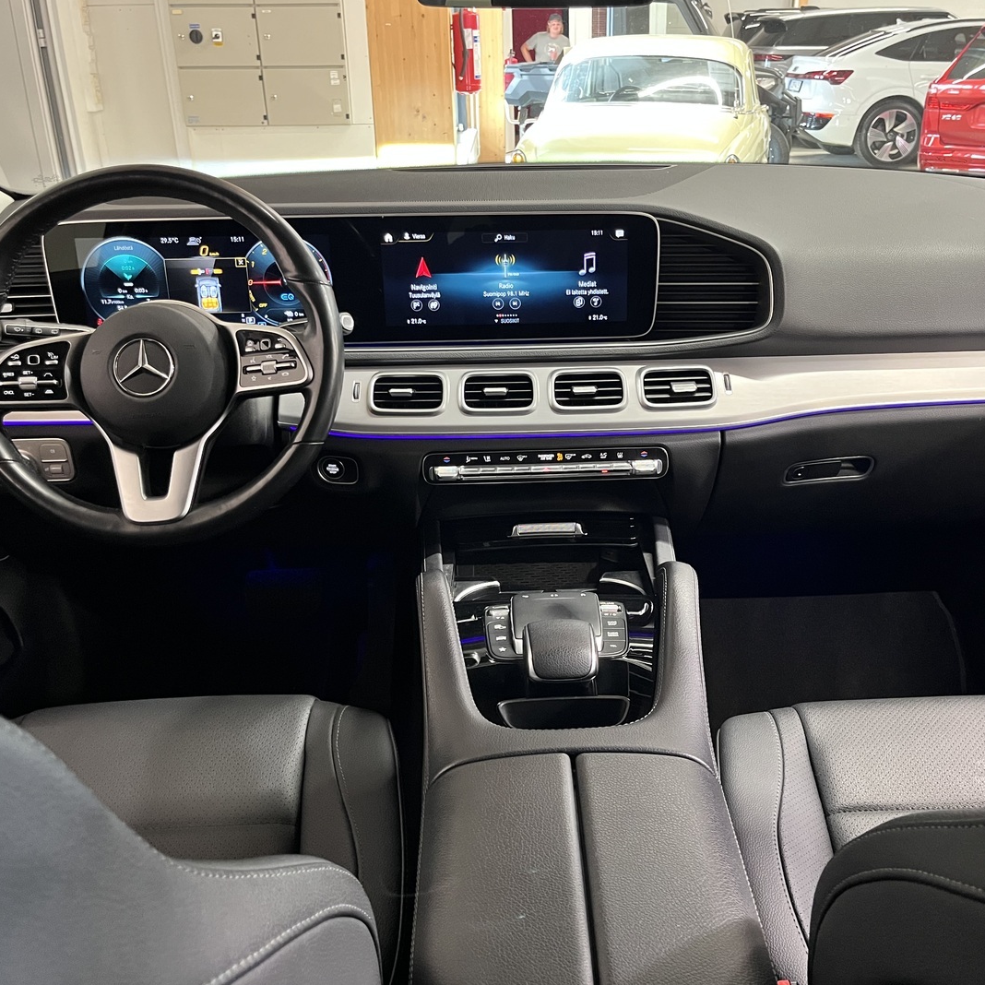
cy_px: 490
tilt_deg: -24.0
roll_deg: +0.7
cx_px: 540
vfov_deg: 52.5
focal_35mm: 31
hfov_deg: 52.4
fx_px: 998
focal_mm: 5.1
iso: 500
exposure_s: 1/42
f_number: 1.6
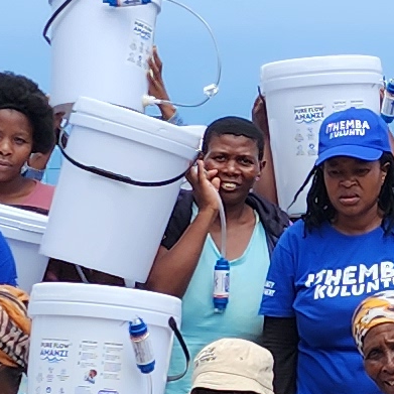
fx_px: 2678
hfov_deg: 8.3
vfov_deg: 8.4
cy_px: 133
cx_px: 556
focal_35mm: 208
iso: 12
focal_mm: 6.4
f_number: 1.8
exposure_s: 1/670
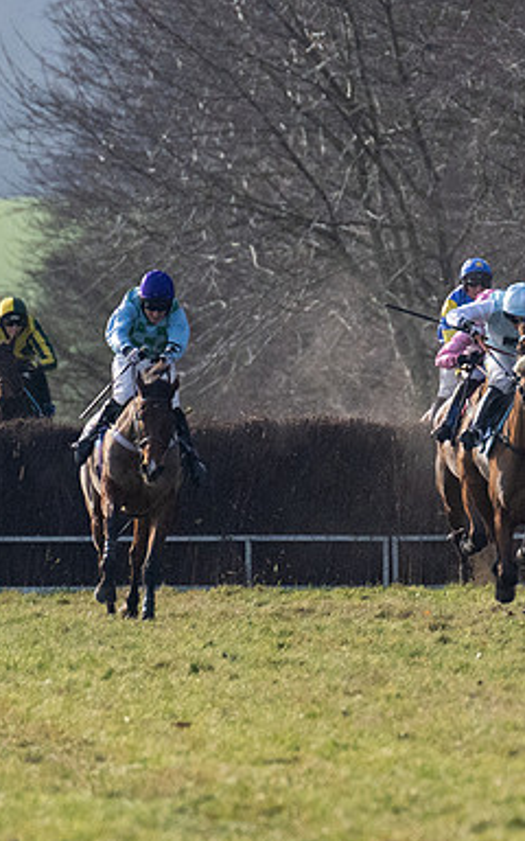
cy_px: 449
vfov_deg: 1.8
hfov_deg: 1.1
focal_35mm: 1175
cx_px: 650
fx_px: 26899
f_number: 4
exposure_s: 1/6400
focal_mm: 280
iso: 800
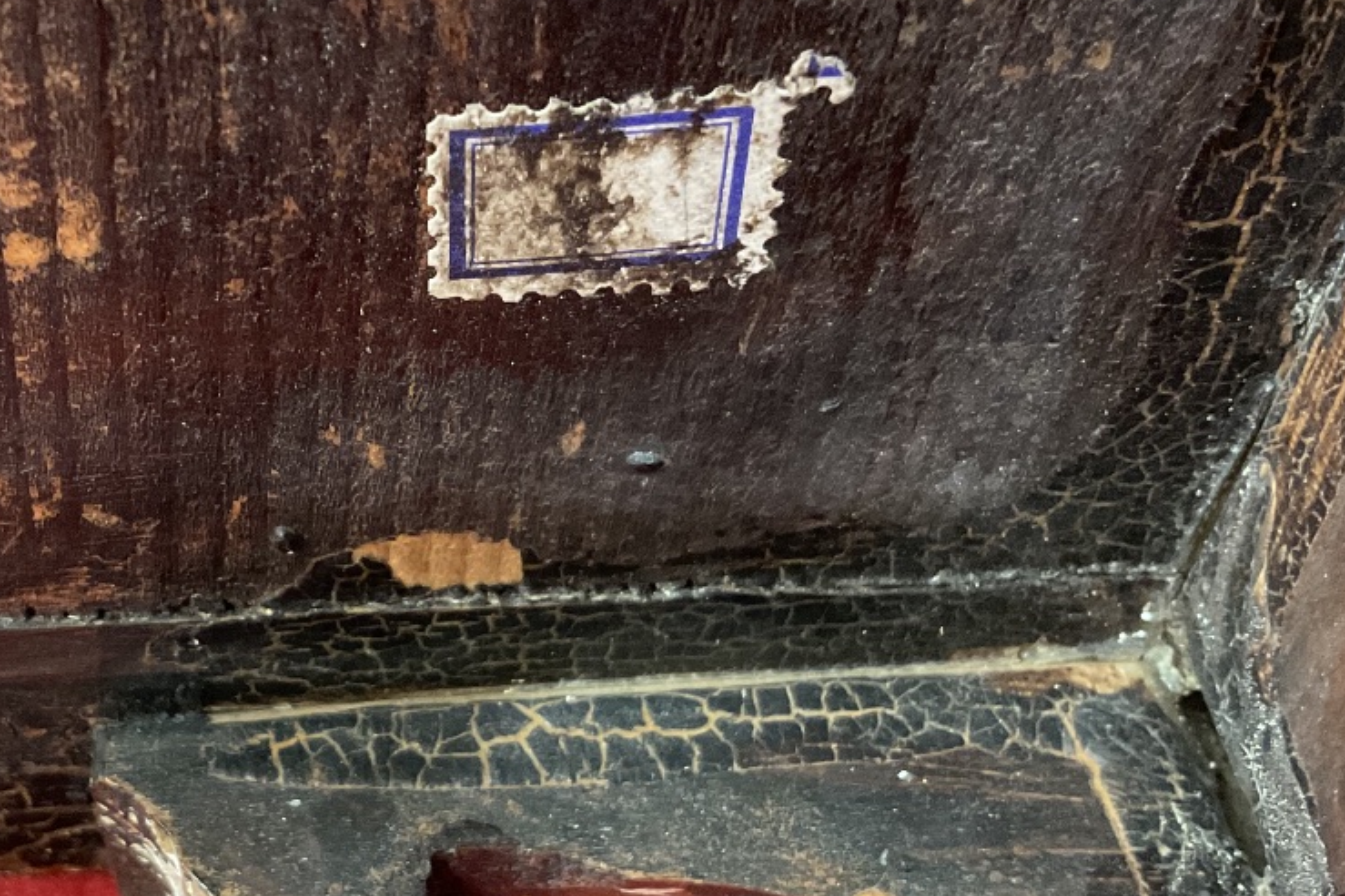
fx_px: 1830
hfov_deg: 39.0
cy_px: 443
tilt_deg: -49.7
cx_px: 300
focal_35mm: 49
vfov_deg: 27.5
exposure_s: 1/20
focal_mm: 3
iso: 500
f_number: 1.8
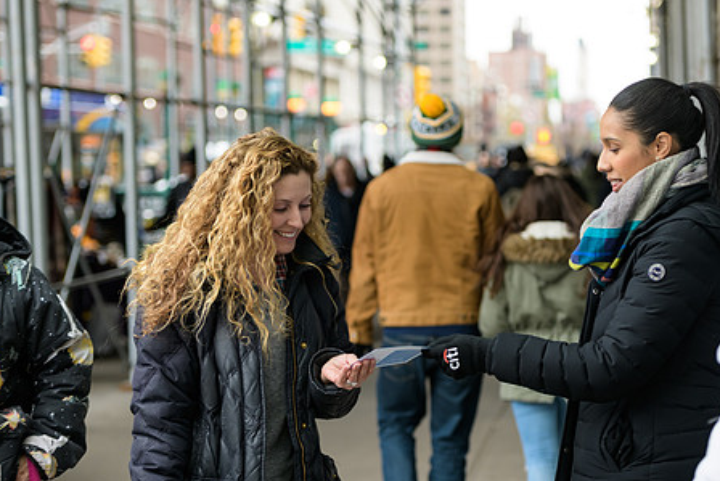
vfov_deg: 12.5
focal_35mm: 110
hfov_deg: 18.6
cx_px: 431
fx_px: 2201
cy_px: 245
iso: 200
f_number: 3.2
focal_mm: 85
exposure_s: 1/125
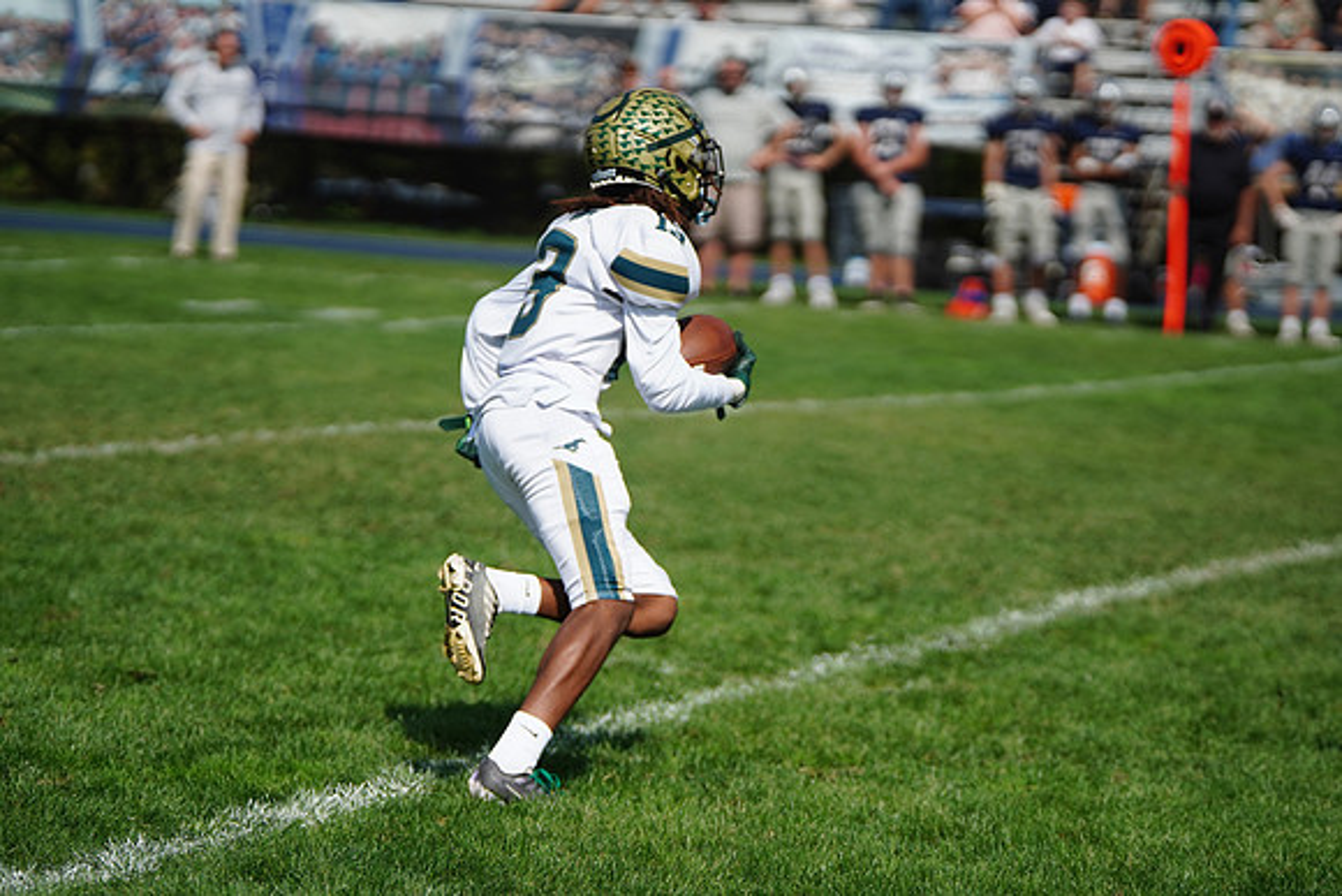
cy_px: 448
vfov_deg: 7.0
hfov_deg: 10.4
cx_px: 671
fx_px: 7345
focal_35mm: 197
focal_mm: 197
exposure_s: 1/8000
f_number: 2.8
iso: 400
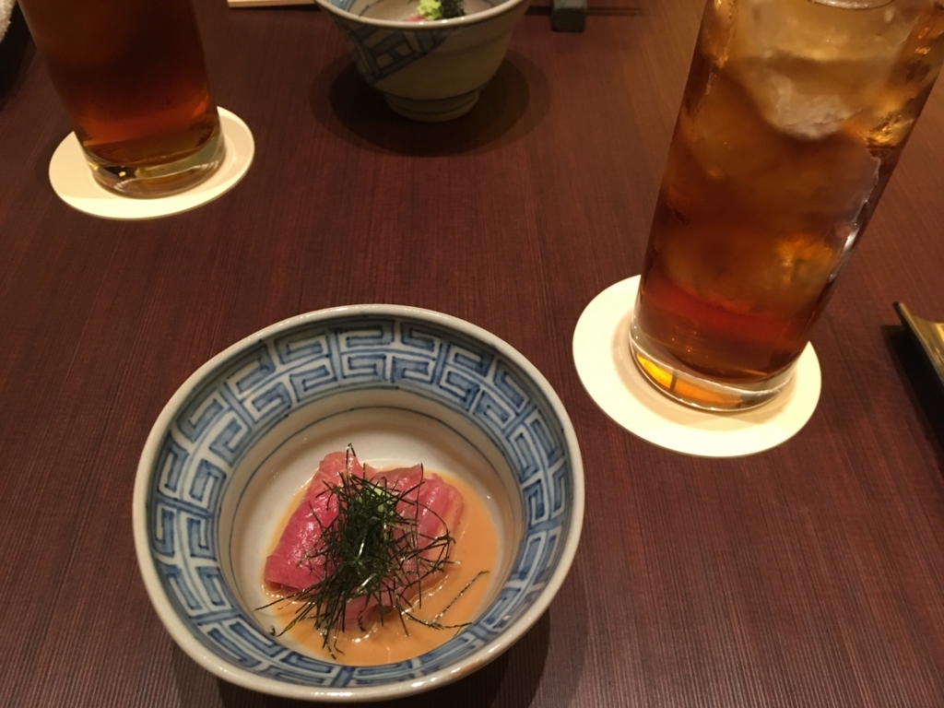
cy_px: 354
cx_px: 472
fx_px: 791
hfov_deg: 61.7
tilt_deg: -47.9
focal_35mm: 29
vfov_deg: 48.2
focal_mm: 4.15
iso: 200
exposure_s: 1/24
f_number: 2.2
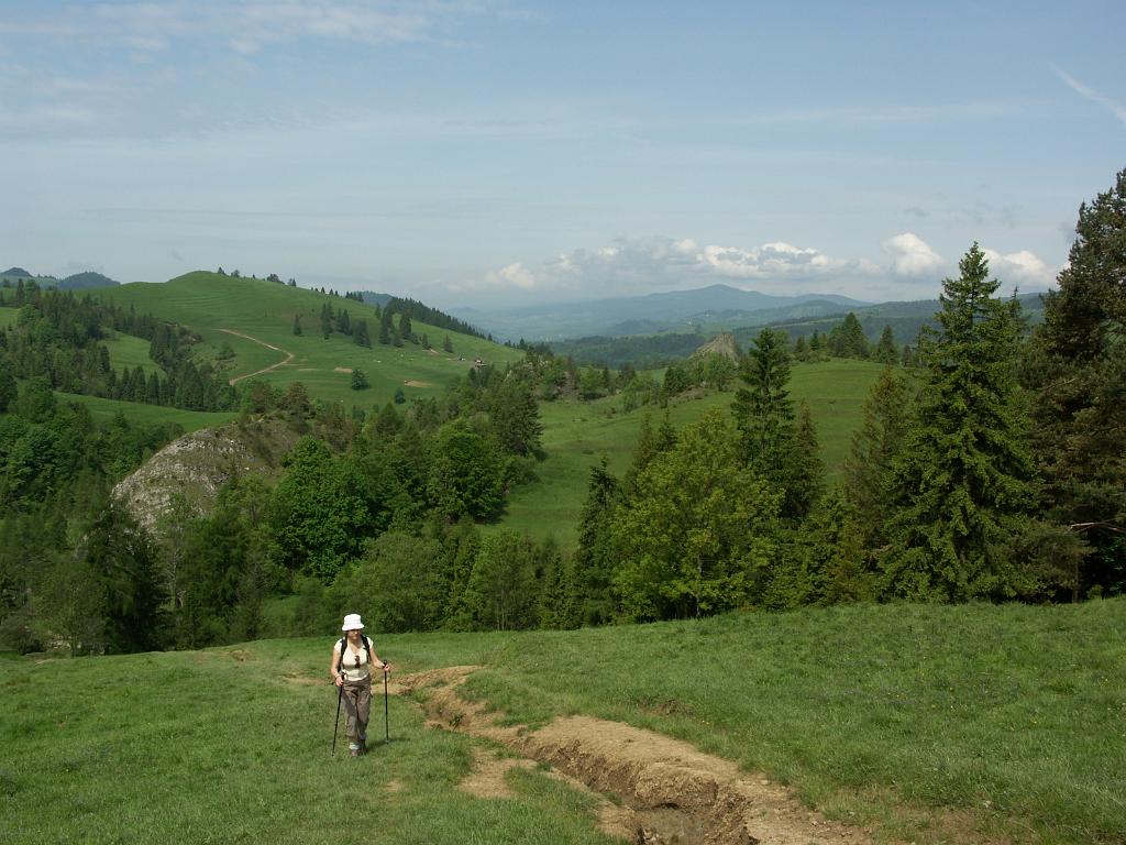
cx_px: 563
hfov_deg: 47.9
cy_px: 422
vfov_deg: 36.8
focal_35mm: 39
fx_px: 1269
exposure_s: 1/400
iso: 64
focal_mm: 9.94
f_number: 7.1
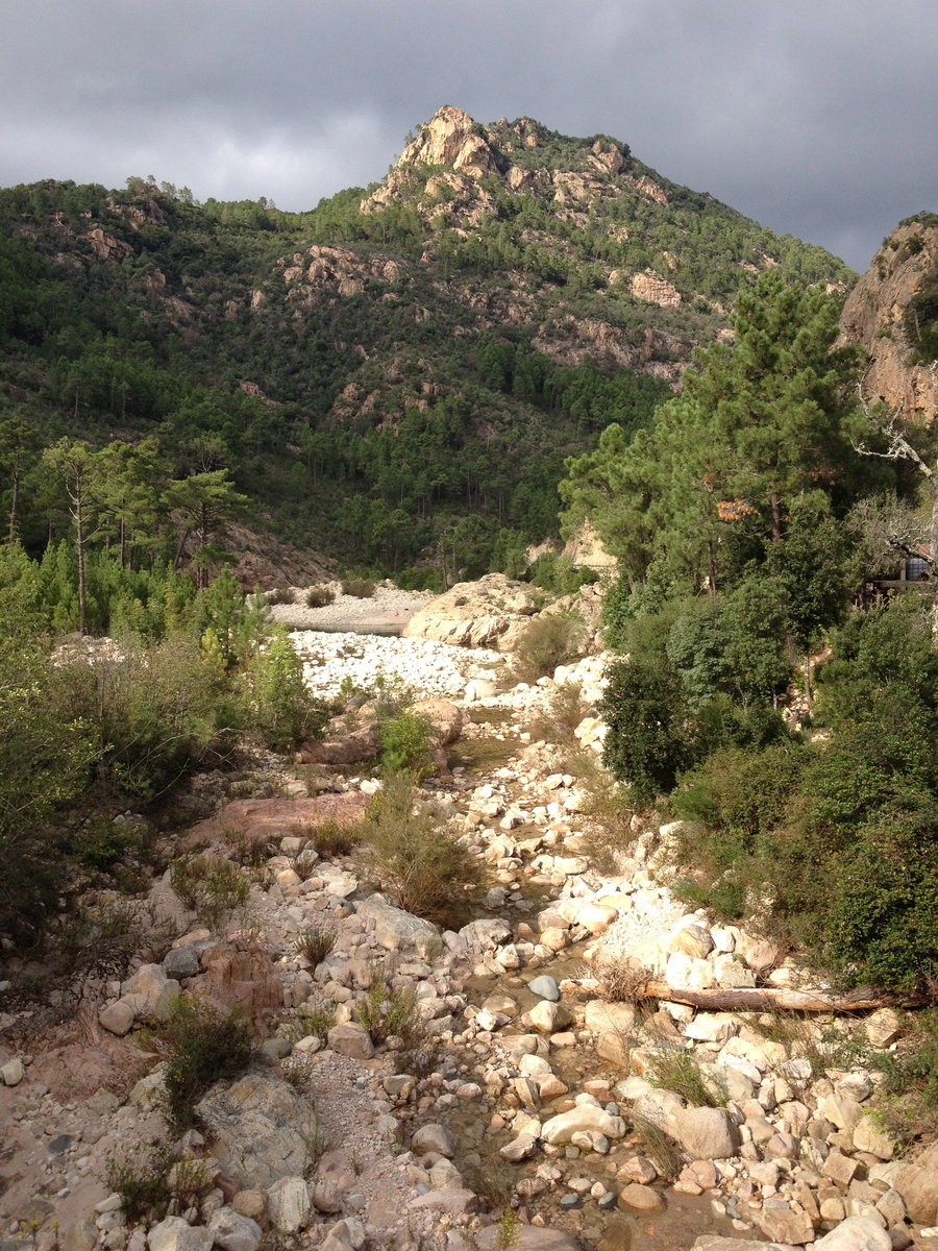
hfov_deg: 40.7
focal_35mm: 35
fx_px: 1265
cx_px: 469
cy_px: 626
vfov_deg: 52.6
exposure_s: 1/920
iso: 64
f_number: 2.4
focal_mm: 4.28
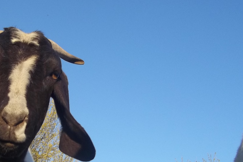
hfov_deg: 31.3
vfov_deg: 21.7
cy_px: 125
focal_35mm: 62
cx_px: 38
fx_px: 418
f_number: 2.9
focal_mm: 5.7
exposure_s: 1/400
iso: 64
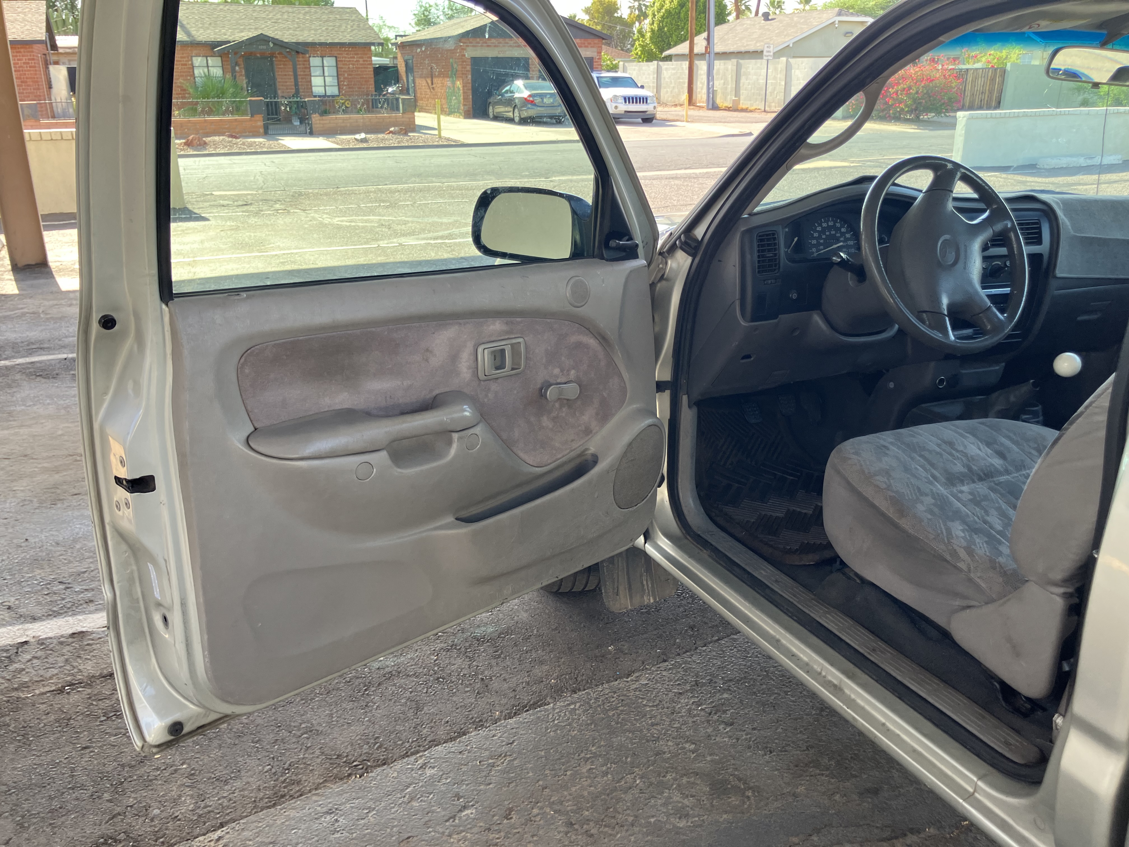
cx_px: 564
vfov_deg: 49.7
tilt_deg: -21.5
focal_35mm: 28
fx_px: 913
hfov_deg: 63.4
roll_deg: +0.5
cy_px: 424
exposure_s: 1/133
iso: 40
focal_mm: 3.99
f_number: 1.8
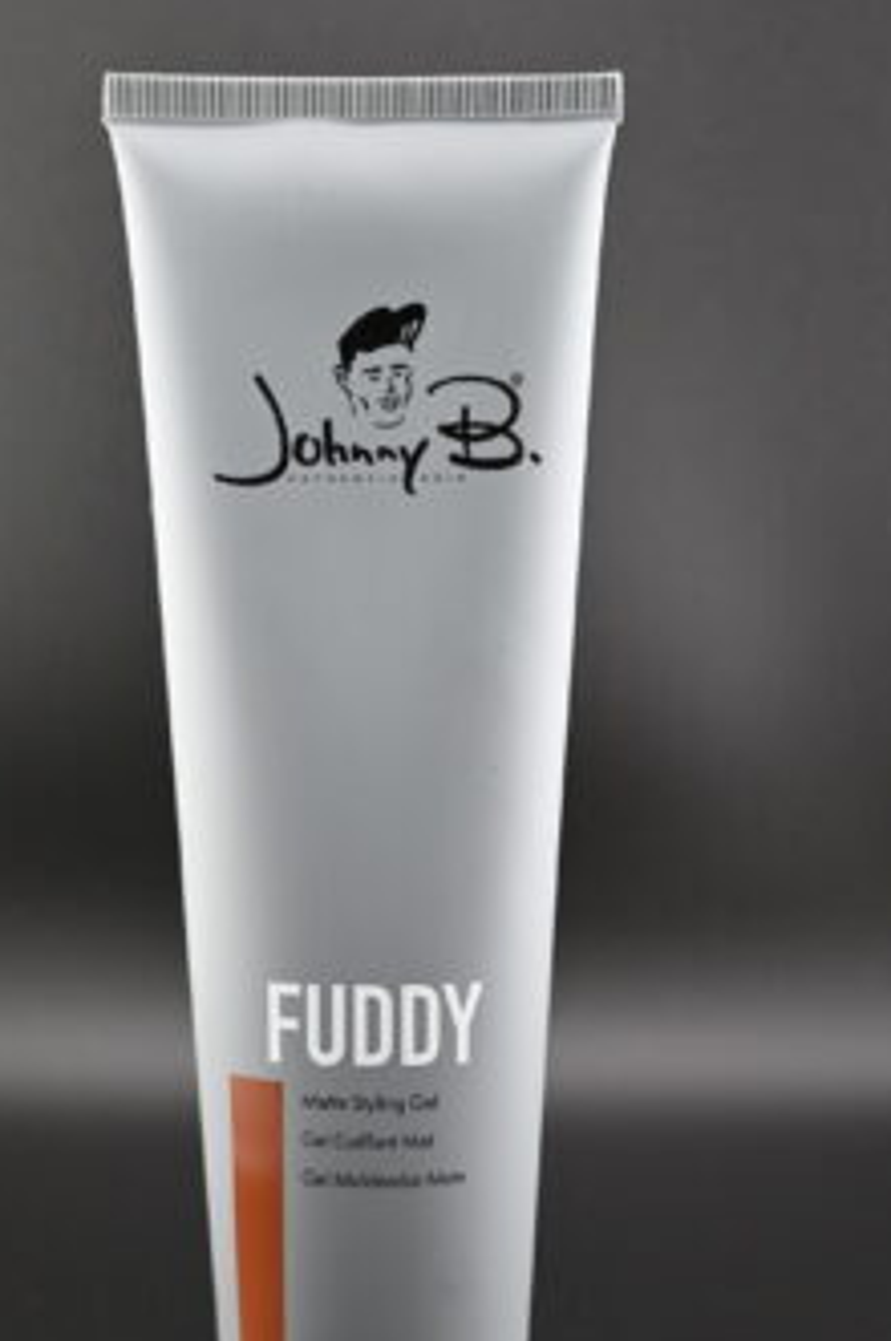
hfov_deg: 26.9
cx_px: 393
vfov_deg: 39.6
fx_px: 1861
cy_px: 737
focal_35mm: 50
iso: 560
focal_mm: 24.5
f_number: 4.2
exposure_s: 1/125
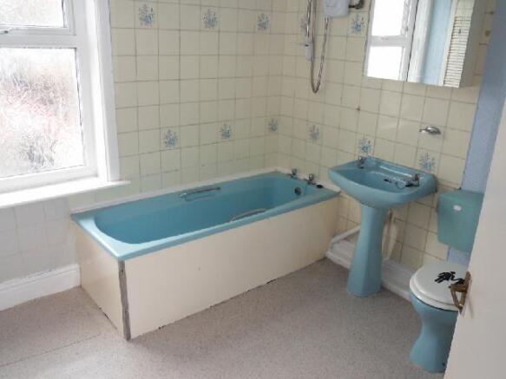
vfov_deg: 44.1
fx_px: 468
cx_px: 253
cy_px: 190
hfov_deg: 56.8
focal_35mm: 32
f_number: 3.7
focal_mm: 5.6
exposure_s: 1/60
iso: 100
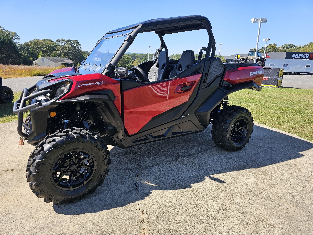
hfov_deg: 73.9
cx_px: 156
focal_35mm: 23
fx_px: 208
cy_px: 118
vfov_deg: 58.9
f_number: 1.7
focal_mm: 6.3
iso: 10
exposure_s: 1/353
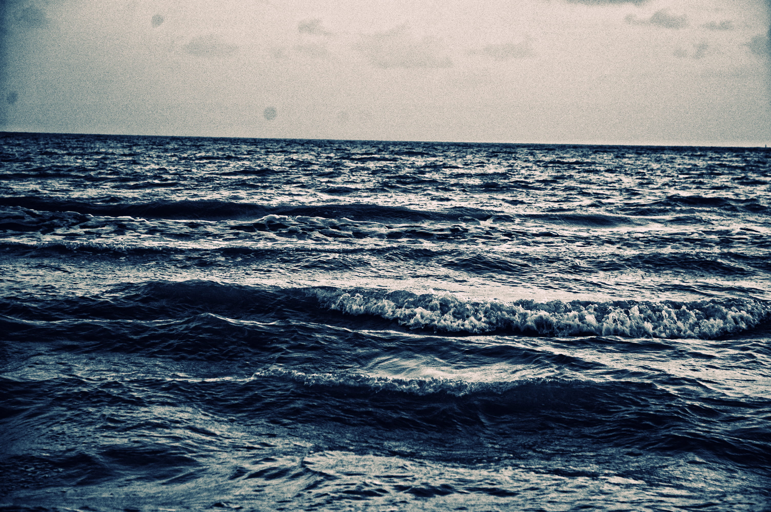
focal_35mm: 105
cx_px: 386
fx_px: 2247
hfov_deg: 19.5
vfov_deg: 13.0
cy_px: 256
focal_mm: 70
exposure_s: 1/160
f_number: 5
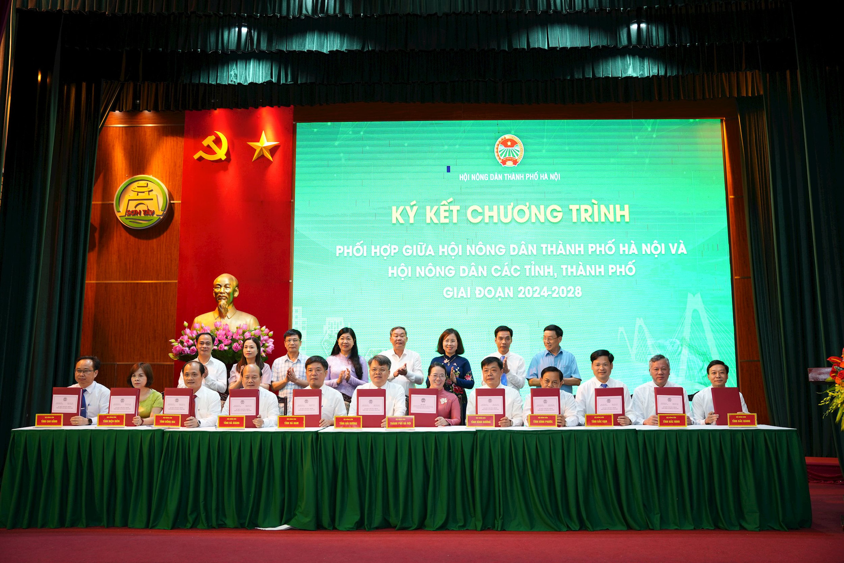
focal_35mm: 32
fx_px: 741
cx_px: 422
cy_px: 282
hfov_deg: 59.3
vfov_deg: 41.6
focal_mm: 31.6
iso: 800
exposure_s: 1/100
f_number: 3.5
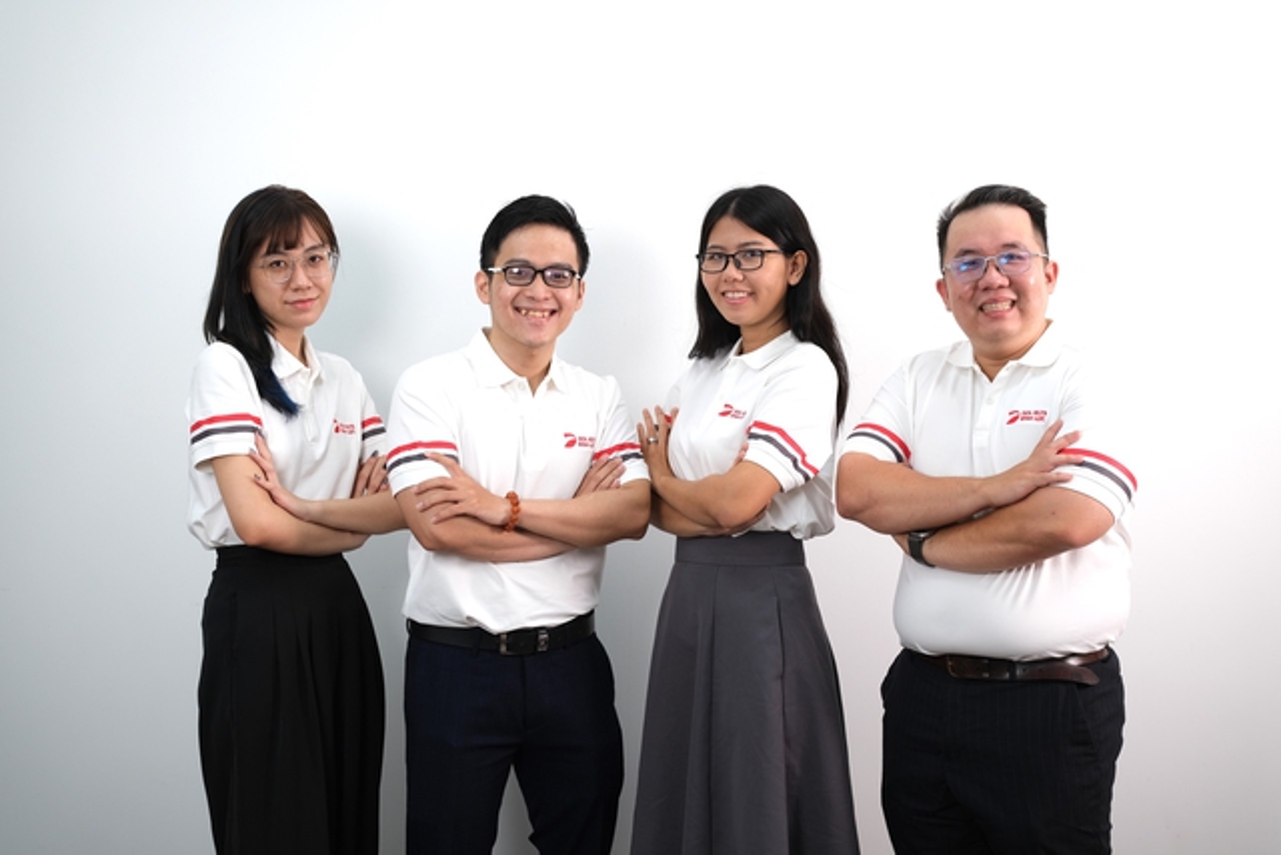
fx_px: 1886
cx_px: 640
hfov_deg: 37.5
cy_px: 428
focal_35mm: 53
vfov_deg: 25.5
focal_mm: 35
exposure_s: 1/160
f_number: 2.5
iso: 160
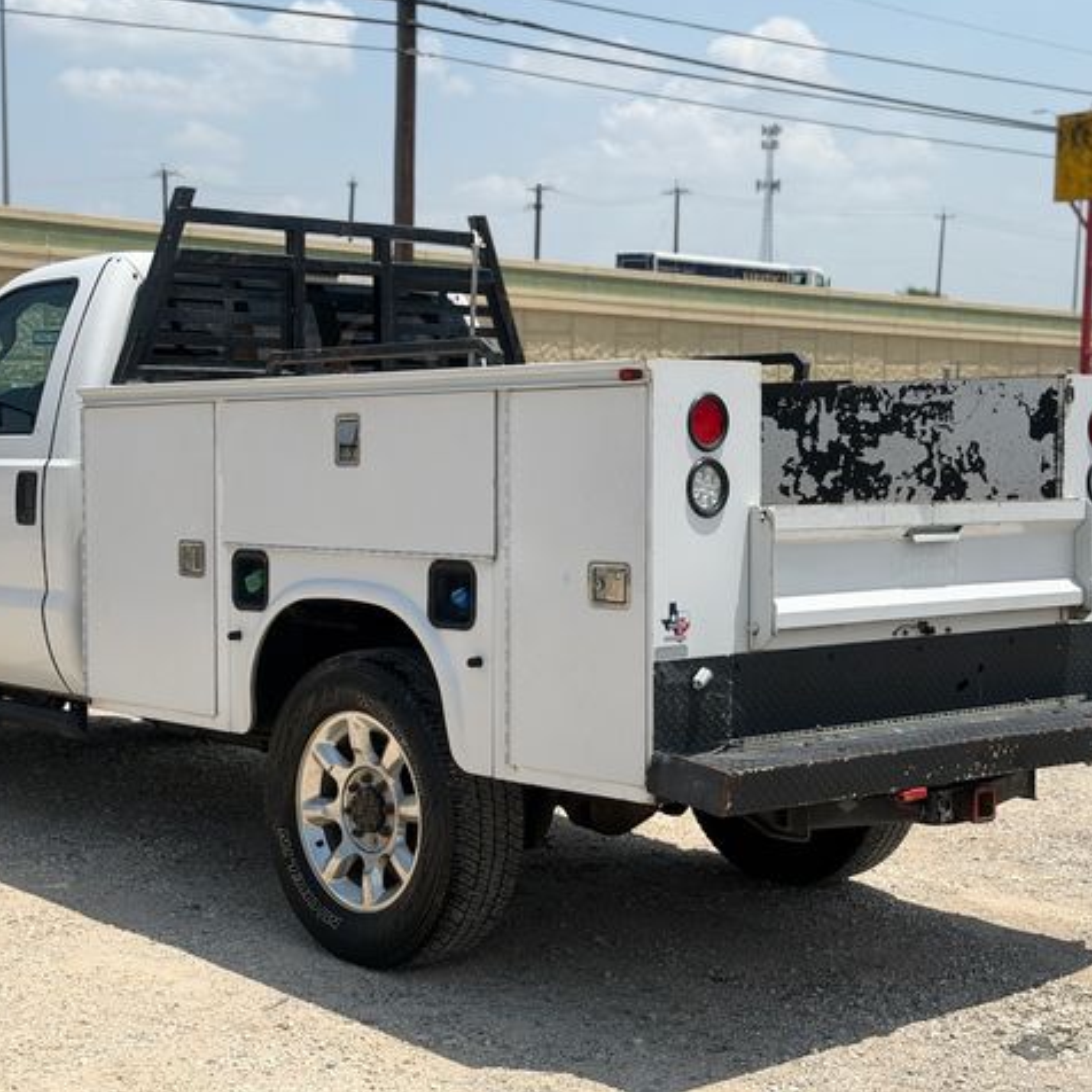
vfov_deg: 30.0
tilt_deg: -5.4
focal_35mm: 57
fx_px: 2034
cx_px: 450
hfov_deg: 30.0
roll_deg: -1.2
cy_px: 544
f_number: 1.78
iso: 80
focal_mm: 6.76
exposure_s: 1/8772
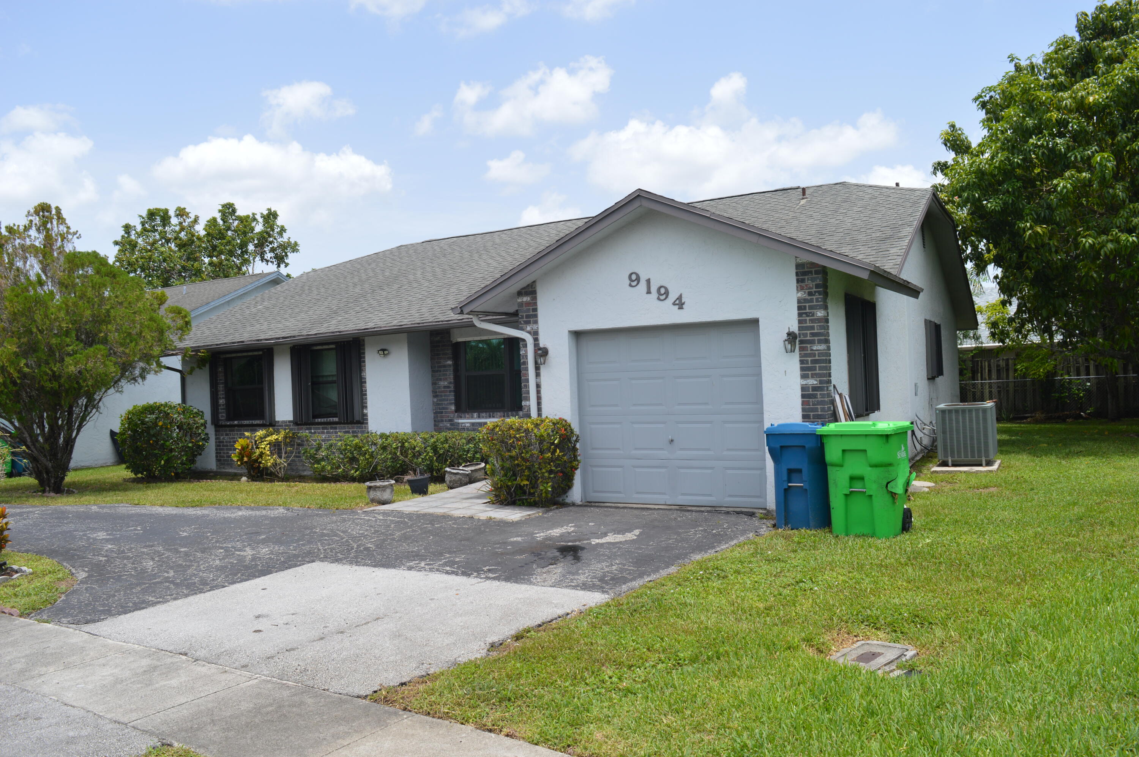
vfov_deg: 47.8
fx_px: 853
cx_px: 570
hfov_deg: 67.4
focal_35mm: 27
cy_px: 378
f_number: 8
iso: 100
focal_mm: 18
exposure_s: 1/250
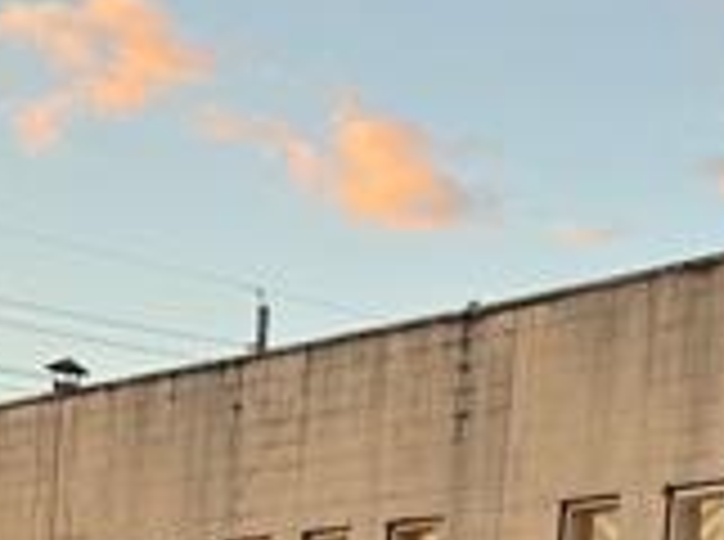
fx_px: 3193
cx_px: 432
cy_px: 1094
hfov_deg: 12.9
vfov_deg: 9.1
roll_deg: -3.9
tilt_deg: -3.1
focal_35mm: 153
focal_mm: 6.76
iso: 64
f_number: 1.78
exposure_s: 1/269
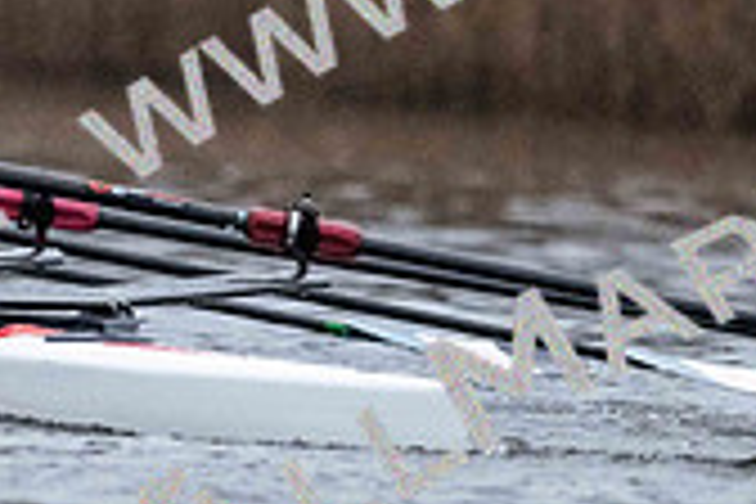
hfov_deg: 1.5
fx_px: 28957
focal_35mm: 1379
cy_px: 254
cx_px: -248
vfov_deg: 1.0
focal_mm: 400
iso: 9000
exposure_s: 1/1600
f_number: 4.5
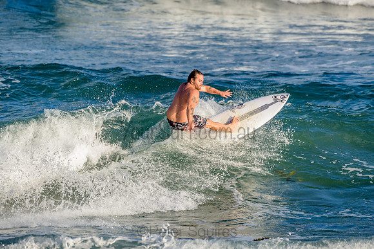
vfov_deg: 2.2
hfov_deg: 3.4
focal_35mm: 612
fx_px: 6360
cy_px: 124
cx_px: 187
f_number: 5.6
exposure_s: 1/1250
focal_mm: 500
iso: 180
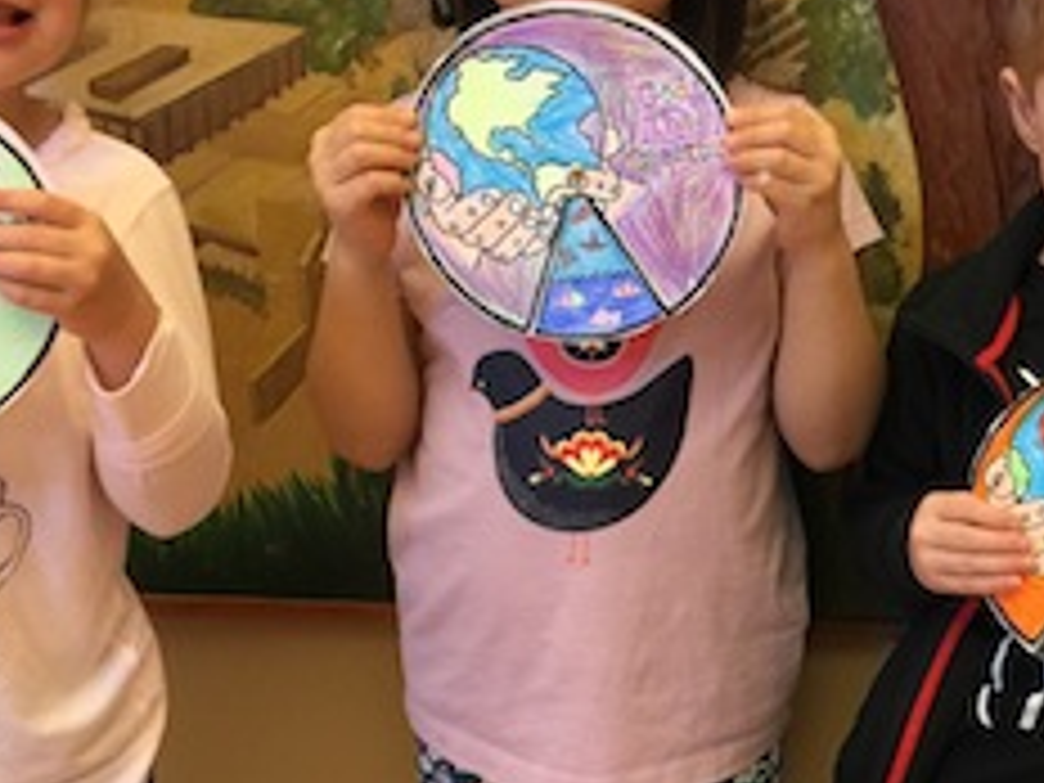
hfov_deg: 25.2
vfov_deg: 19.6
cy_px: 436
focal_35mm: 75
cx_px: 932
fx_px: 2262
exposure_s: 1/15
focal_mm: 4.15
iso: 50
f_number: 2.2
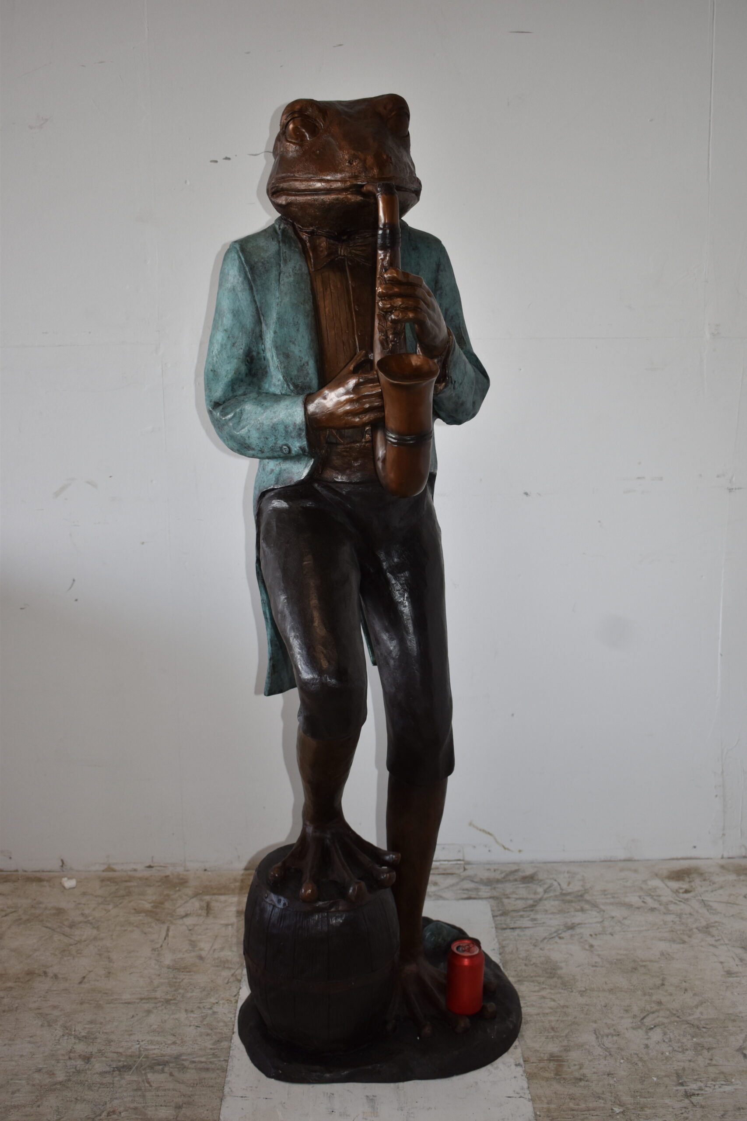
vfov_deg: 47.9
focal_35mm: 40
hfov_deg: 33.0
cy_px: 560
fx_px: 1260
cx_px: 374
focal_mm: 27
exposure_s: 1/125
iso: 320
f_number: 4
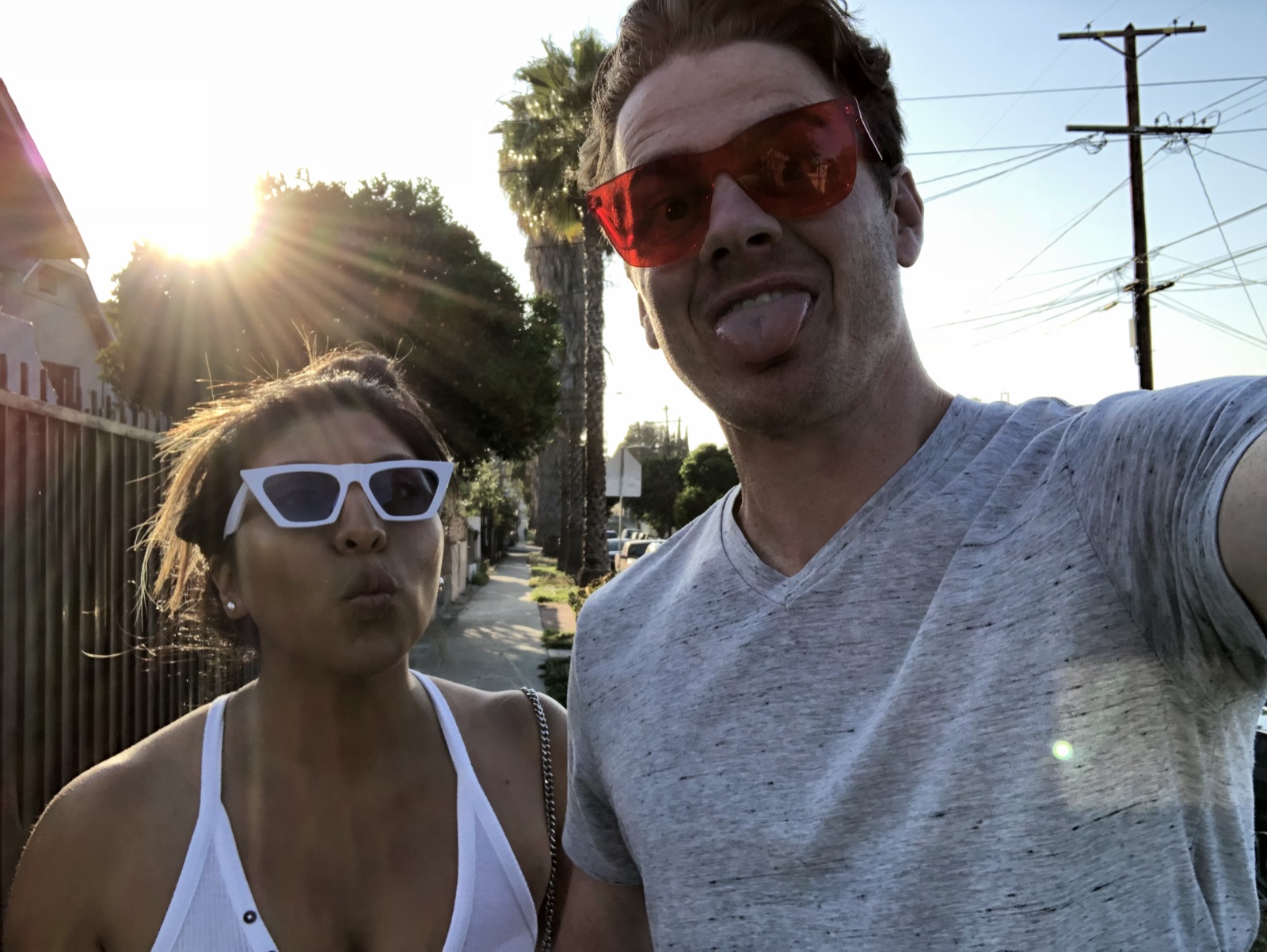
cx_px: 634
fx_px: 1172
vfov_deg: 44.2
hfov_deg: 56.8
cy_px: 476
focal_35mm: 32
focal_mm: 2.87
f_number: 2.2
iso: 20
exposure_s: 1/130
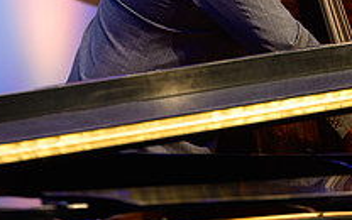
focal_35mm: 441
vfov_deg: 3.0
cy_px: -96
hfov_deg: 4.8
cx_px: 147
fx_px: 4231
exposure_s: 1/125
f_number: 2.8
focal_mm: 200
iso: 800
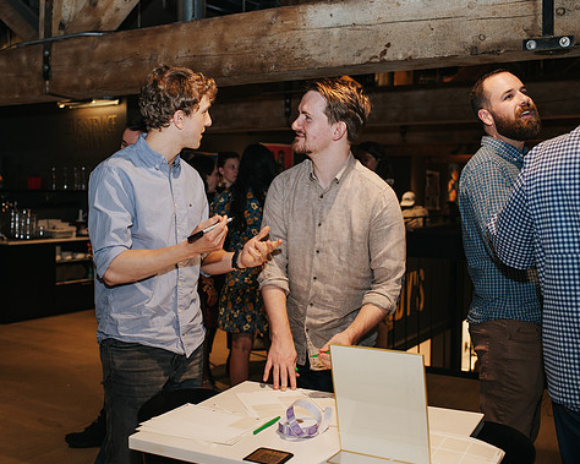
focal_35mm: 42
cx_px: 253
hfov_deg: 43.7
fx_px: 721
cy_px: 218
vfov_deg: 35.7
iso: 800
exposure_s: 1/200
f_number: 2.8
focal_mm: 35
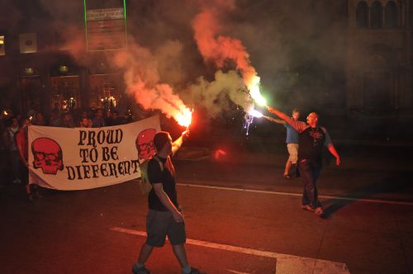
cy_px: 137
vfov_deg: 36.8
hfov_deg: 53.2
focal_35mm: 36
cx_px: 206
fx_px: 412
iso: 400
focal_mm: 24
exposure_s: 1/125
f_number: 4
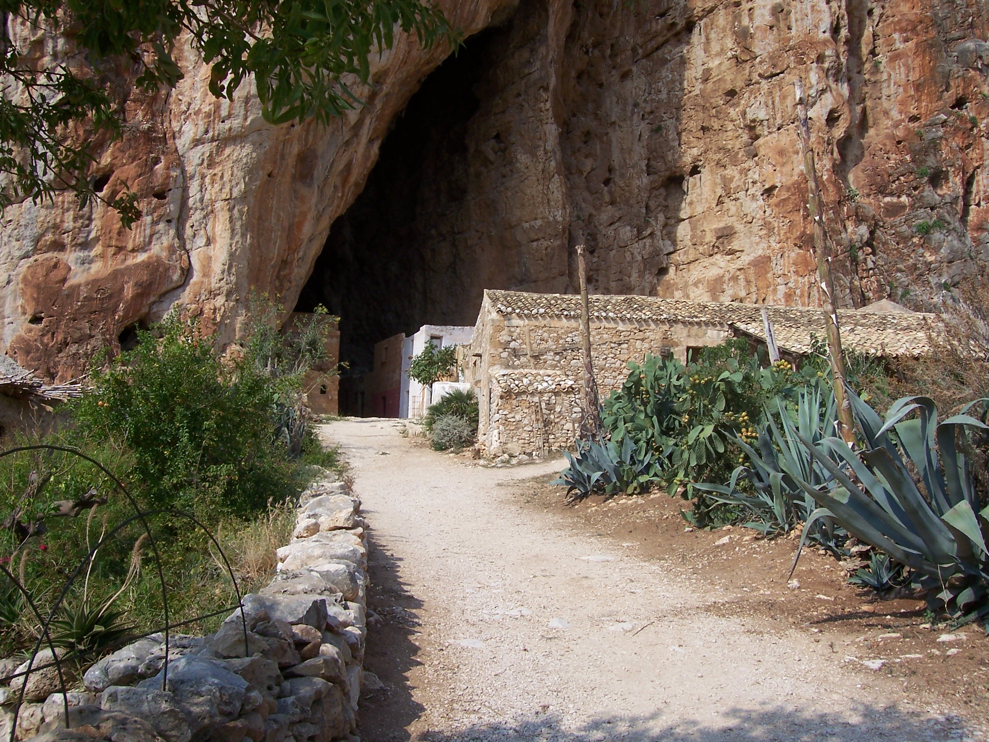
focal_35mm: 34
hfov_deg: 54.0
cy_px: 371
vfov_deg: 41.8
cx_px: 494
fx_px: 971
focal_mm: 5.6
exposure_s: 1/750
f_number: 5.6
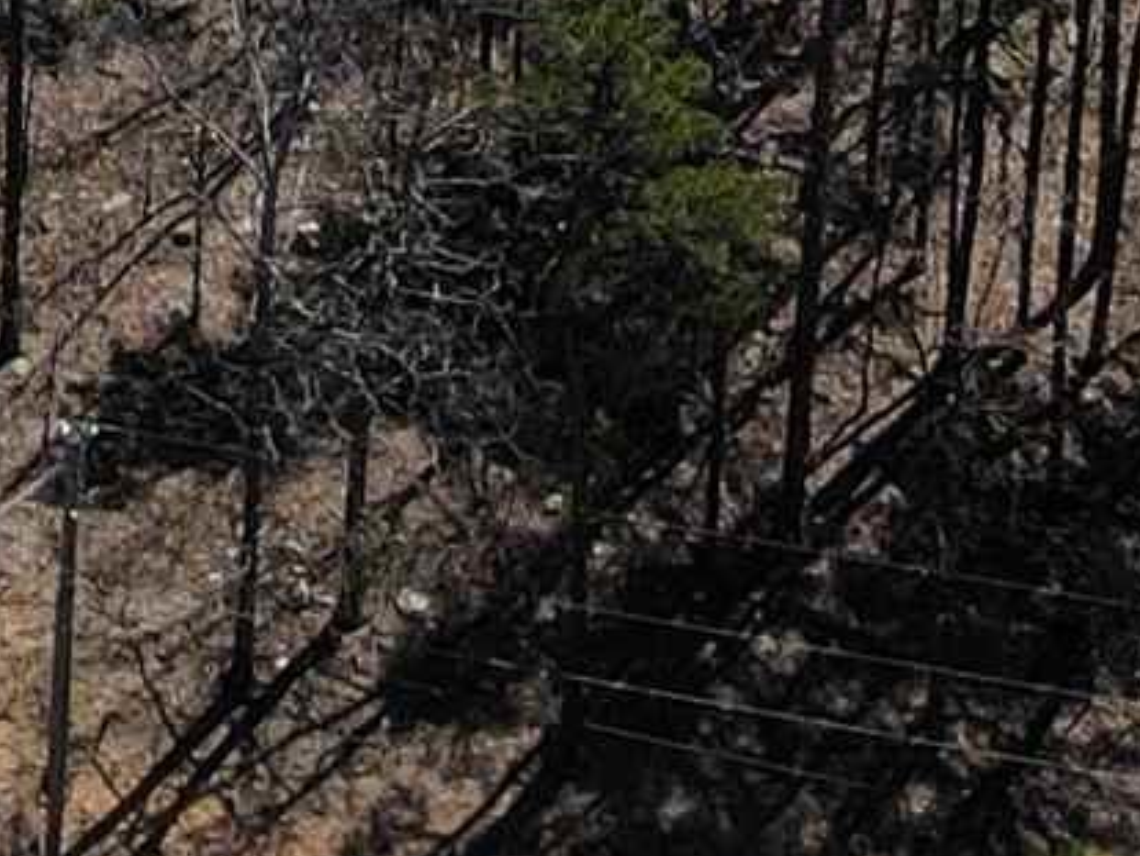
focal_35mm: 178
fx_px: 5865
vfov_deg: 7.2
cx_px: 11
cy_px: -1962
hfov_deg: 11.0
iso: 110
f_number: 2.8
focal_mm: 4.5
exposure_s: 1/640
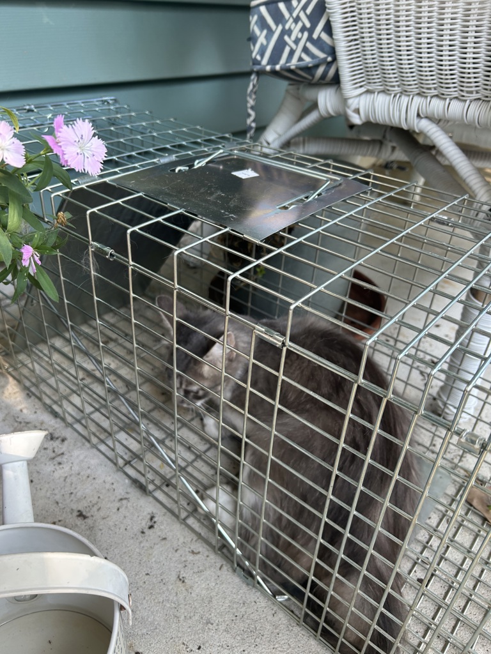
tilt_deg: -32.1
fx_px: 492
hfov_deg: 53.1
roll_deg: -2.4
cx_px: 246
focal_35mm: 26
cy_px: 327
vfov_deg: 67.3
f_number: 1.5
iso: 64
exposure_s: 1/121
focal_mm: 5.7
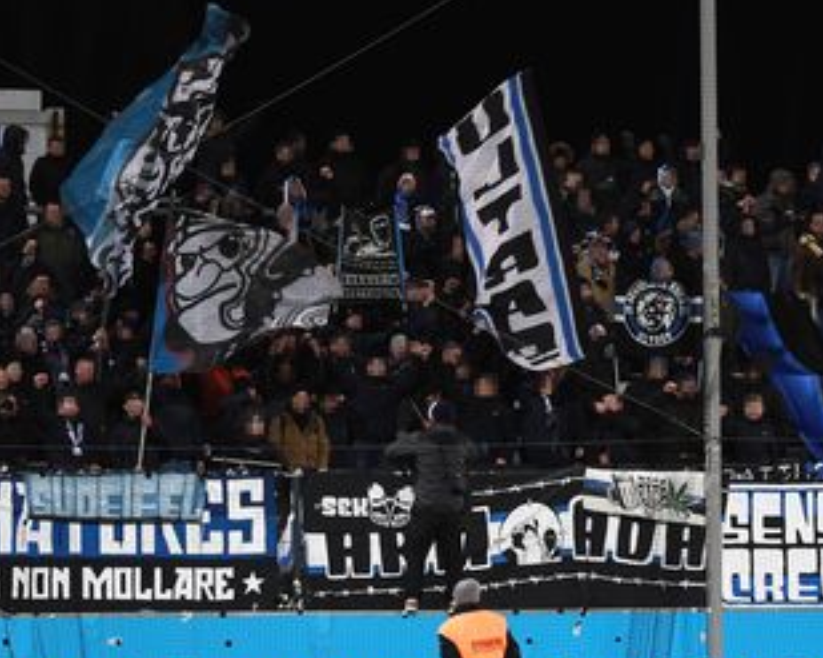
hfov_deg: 10.6
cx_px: 455
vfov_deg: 8.5
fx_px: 4432
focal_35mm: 182
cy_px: 261
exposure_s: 1/200
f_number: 2.8
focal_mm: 70
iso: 500
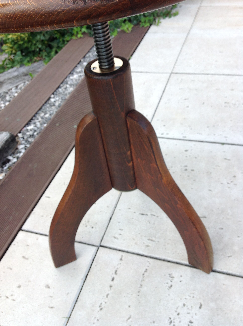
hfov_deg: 40.6
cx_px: 122
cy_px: 163
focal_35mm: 35
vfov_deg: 52.7
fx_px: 328
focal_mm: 4.28
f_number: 2.4
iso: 50
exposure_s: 1/219
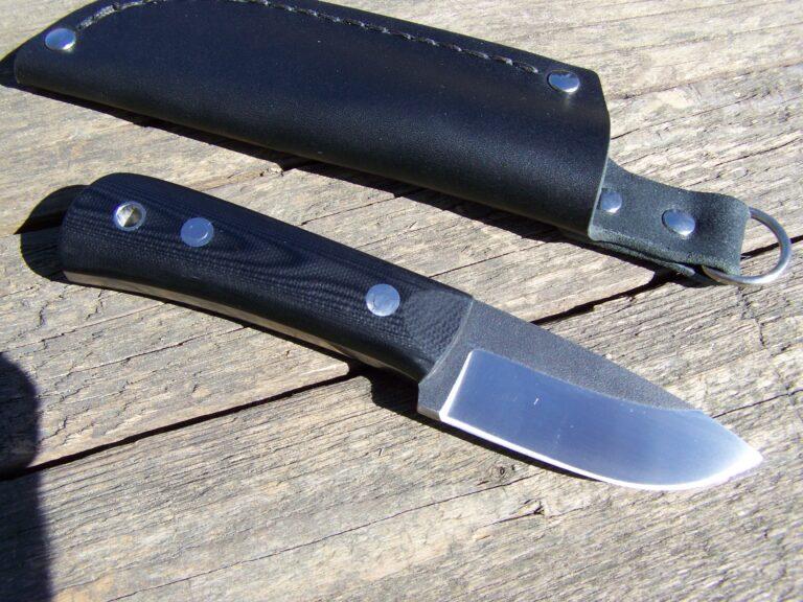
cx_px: 402
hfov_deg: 49.0
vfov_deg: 37.7
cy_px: 301
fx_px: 881
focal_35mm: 38
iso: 64
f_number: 4
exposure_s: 1/250
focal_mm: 6.3
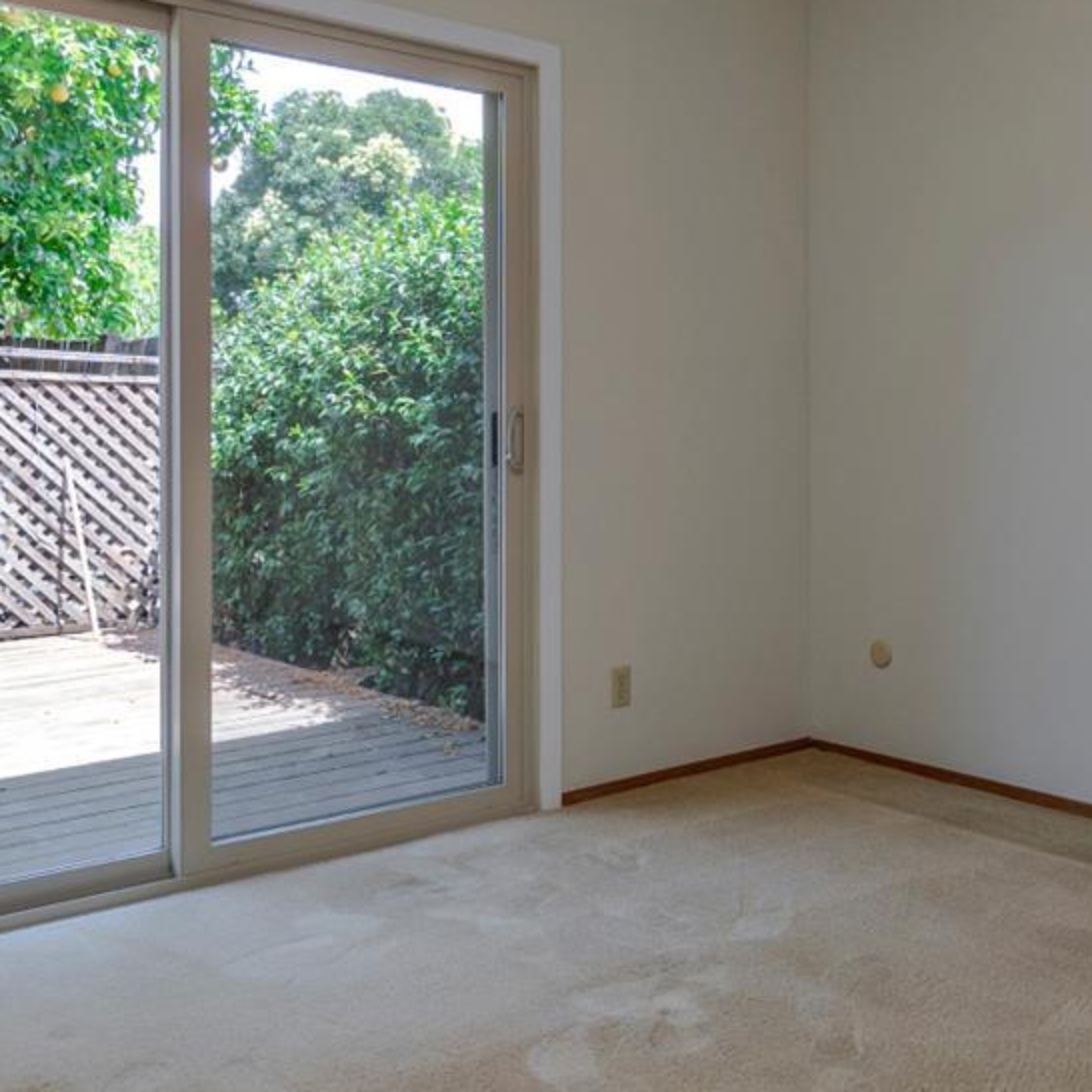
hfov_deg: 44.2
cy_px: 412
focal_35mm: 35
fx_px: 1249
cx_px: 920
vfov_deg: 46.8
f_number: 5
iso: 100
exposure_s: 1/30
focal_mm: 10
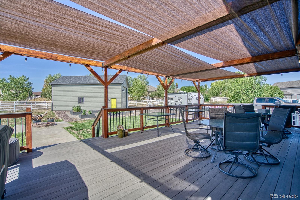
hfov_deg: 96.8
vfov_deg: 73.7
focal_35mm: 16
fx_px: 133
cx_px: 150
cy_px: 100
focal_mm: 16
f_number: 4
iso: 500
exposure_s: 1/1250
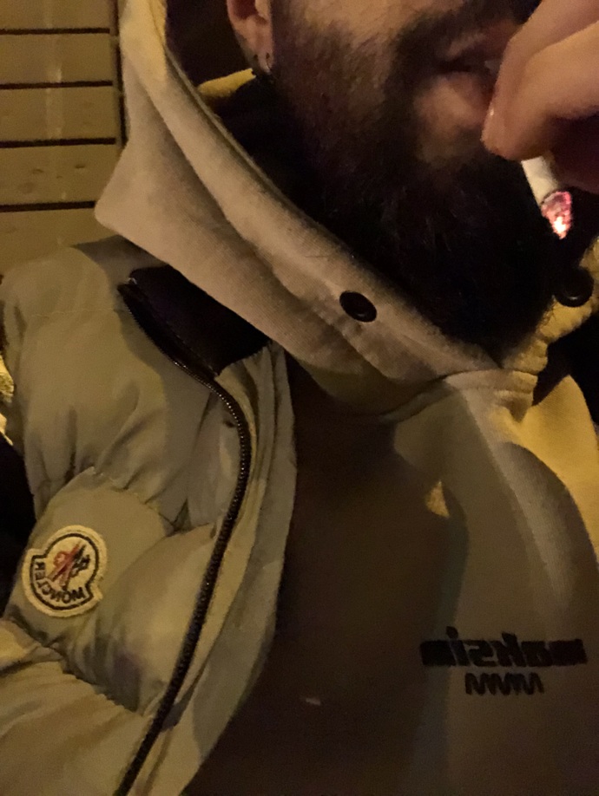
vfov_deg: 56.8
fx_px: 737
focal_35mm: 32
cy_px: 398
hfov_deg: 44.2
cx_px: 300
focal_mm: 2.87
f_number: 2.2
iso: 2000
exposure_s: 1/17
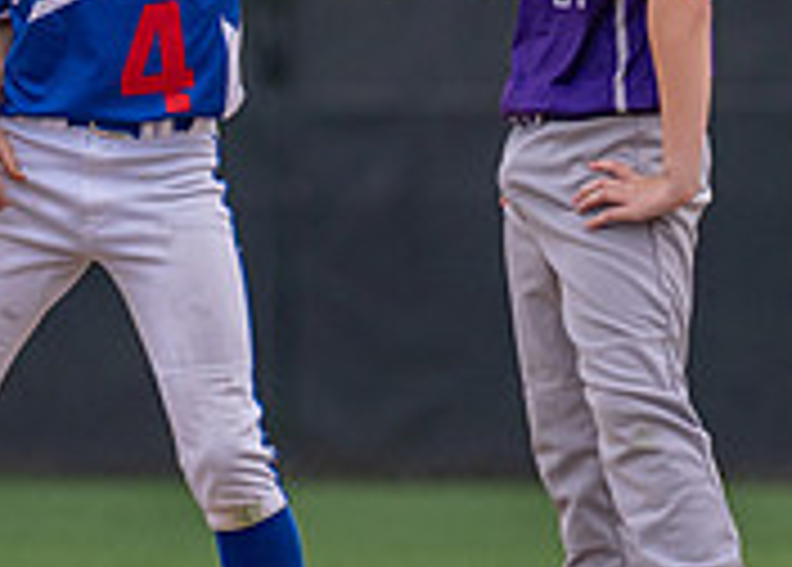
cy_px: 79
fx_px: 23614
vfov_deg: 1.4
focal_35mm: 1049
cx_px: -22
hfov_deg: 1.9
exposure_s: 1/2500
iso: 320
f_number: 2.8
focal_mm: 200
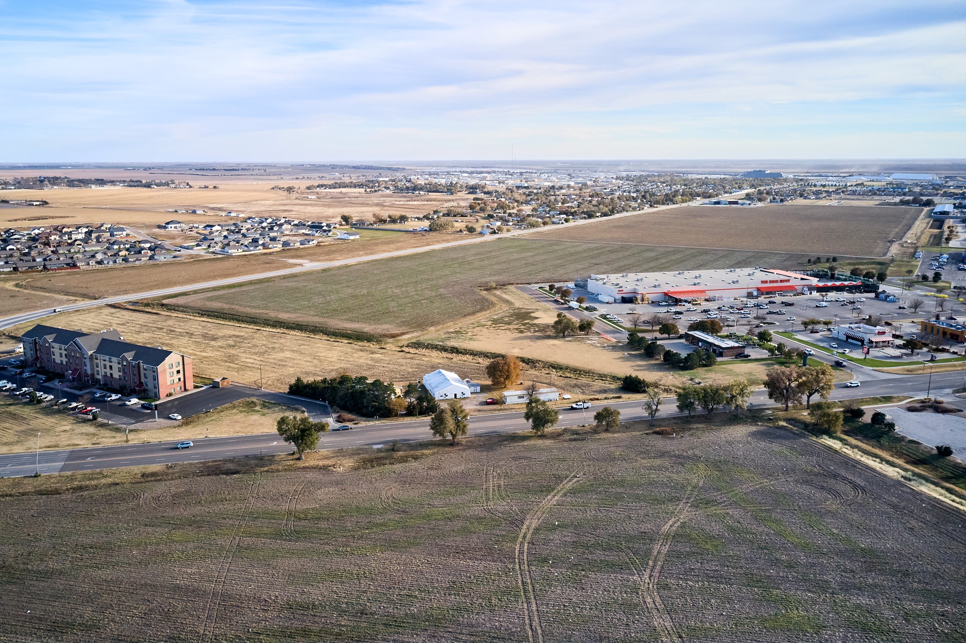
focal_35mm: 29
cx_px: 468
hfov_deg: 63.7
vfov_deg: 44.9
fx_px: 778
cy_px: 310
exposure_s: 1/80
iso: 800
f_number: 5.6
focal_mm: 10.3
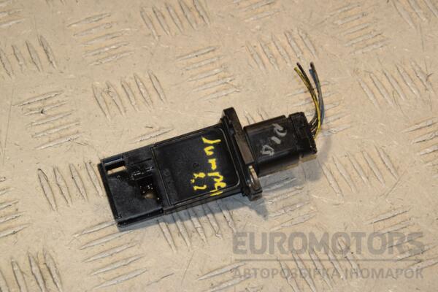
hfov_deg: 19.5
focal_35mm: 105
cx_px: 219
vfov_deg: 13.0
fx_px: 1277
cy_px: 146
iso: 800
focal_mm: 70
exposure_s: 1/200
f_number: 10
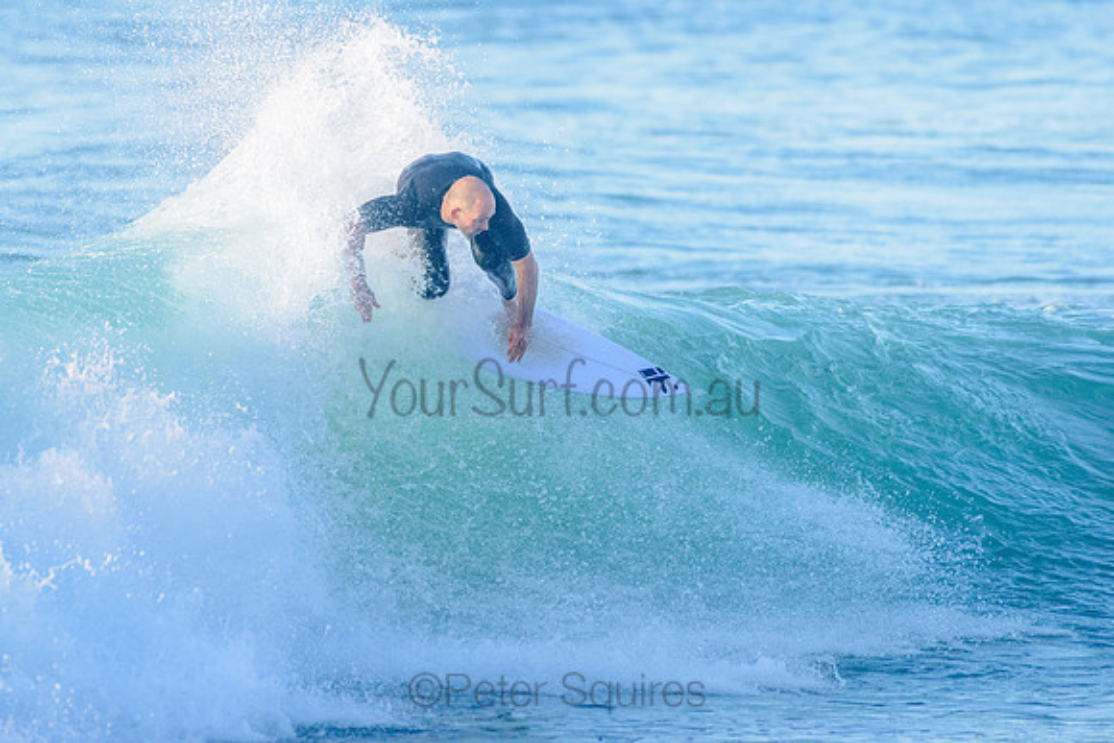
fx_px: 18950
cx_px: 432
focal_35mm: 612
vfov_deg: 2.2
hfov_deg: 3.4
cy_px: 288
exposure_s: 1/2000
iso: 2000
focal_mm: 500
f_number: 5.6
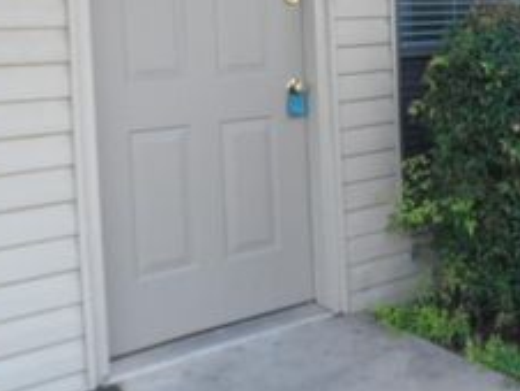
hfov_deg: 34.1
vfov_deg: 26.9
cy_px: 59
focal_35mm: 53
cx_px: 472
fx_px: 797
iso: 80
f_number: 3.2
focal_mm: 4
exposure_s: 1/125
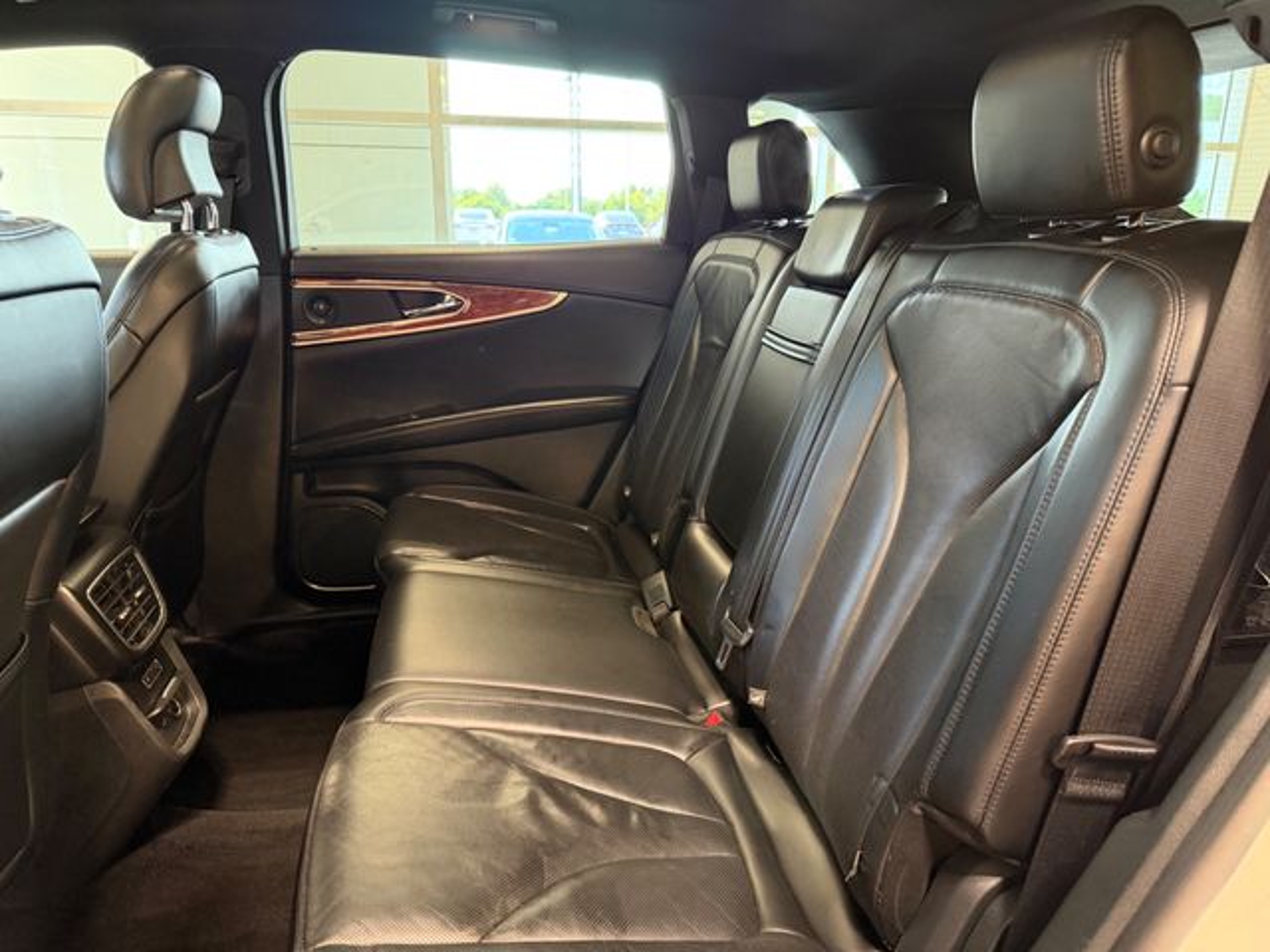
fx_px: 881
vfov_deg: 56.8
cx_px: 635
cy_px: 476
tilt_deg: -15.4
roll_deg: -0.6
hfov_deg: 71.6
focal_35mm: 24
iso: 800
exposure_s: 1/40
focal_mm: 6.76
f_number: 1.78
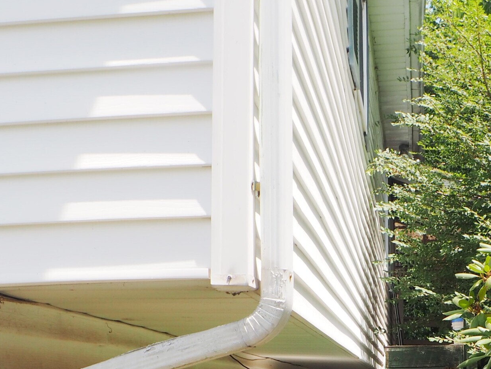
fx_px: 993
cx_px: 370
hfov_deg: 27.4
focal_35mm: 70
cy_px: 445
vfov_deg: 19.7
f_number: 6.3
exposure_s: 1/200
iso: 200
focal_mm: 14
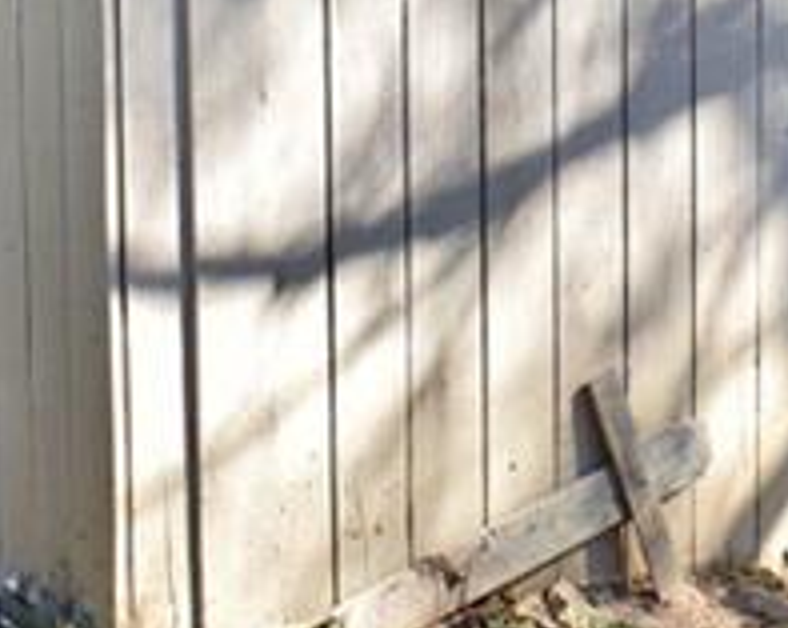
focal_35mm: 132
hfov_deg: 14.4
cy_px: -272
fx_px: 3074
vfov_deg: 11.3
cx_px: 760
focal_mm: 18
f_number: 4
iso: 100
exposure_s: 1/200
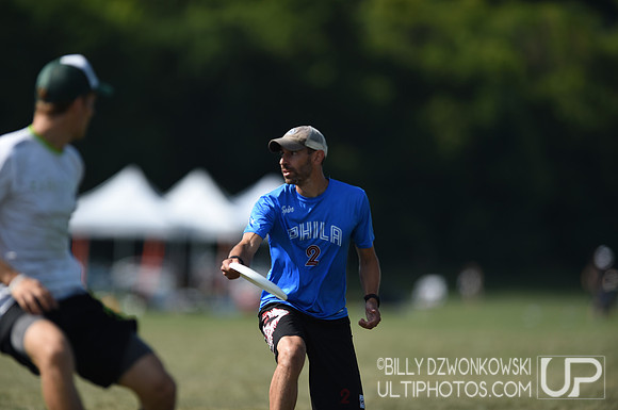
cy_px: 205
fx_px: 6857
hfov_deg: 5.2
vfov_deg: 3.4
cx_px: 309
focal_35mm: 400
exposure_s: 1/2000
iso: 100
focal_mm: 400
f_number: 2.8
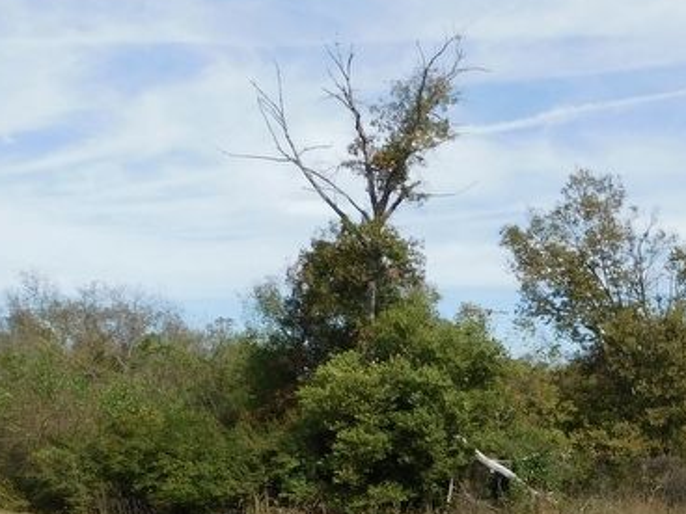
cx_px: 723
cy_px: 531
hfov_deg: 34.0
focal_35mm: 50
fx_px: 991
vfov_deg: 27.2
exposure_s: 1/500
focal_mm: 4
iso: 125
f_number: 6
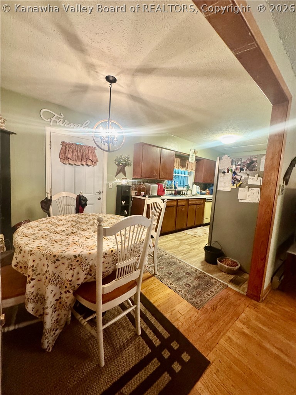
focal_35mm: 14
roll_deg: -1.8
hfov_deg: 85.7
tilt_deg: -5.4
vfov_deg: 102.1
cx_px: 148
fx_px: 160
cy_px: 198
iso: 640
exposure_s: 1/60
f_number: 2.2
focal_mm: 2.22
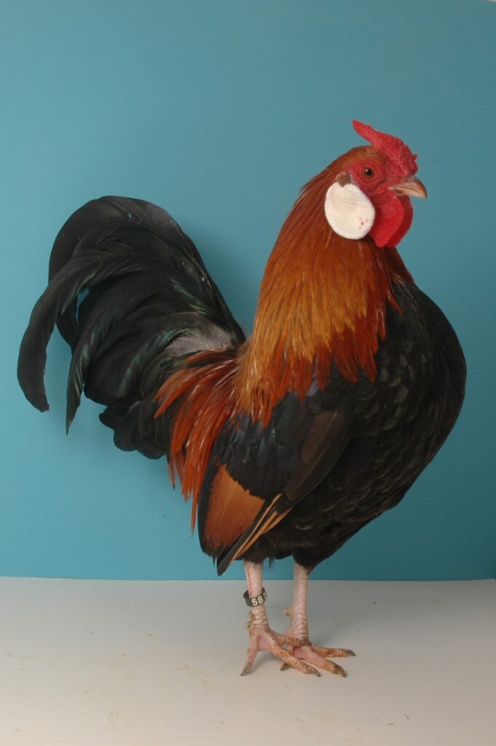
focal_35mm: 36
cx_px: 248
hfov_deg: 36.8
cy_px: 373
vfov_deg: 53.2
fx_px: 745
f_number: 11
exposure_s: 1/60
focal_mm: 24
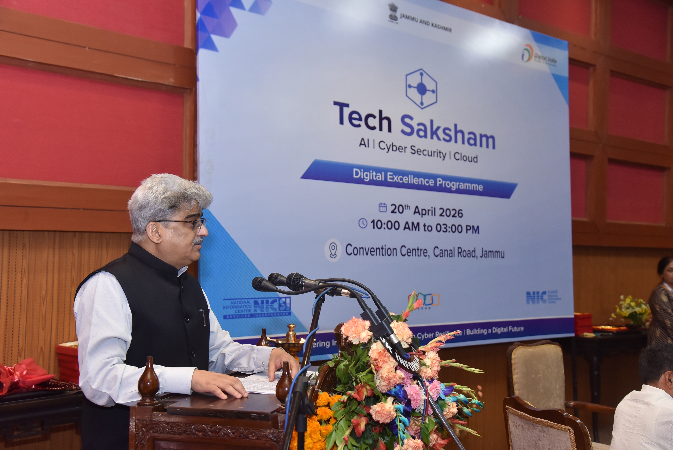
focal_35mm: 44
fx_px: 823
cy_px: 225
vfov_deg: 30.5
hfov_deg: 44.5
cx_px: 336
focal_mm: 44
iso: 1250
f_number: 5
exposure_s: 1/125
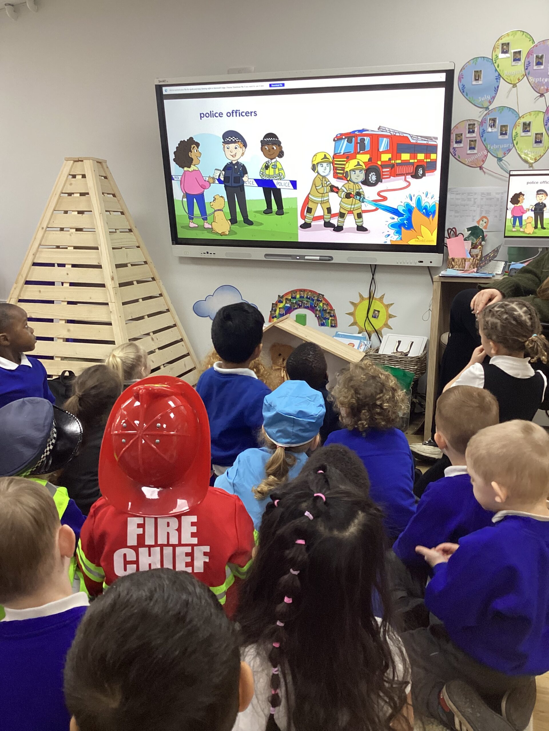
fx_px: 656
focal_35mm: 31
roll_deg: -1.4
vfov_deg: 58.4
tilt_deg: -12.2
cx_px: 274
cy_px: 366
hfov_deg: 45.4
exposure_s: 1/50
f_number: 2.4
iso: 100
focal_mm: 3.3
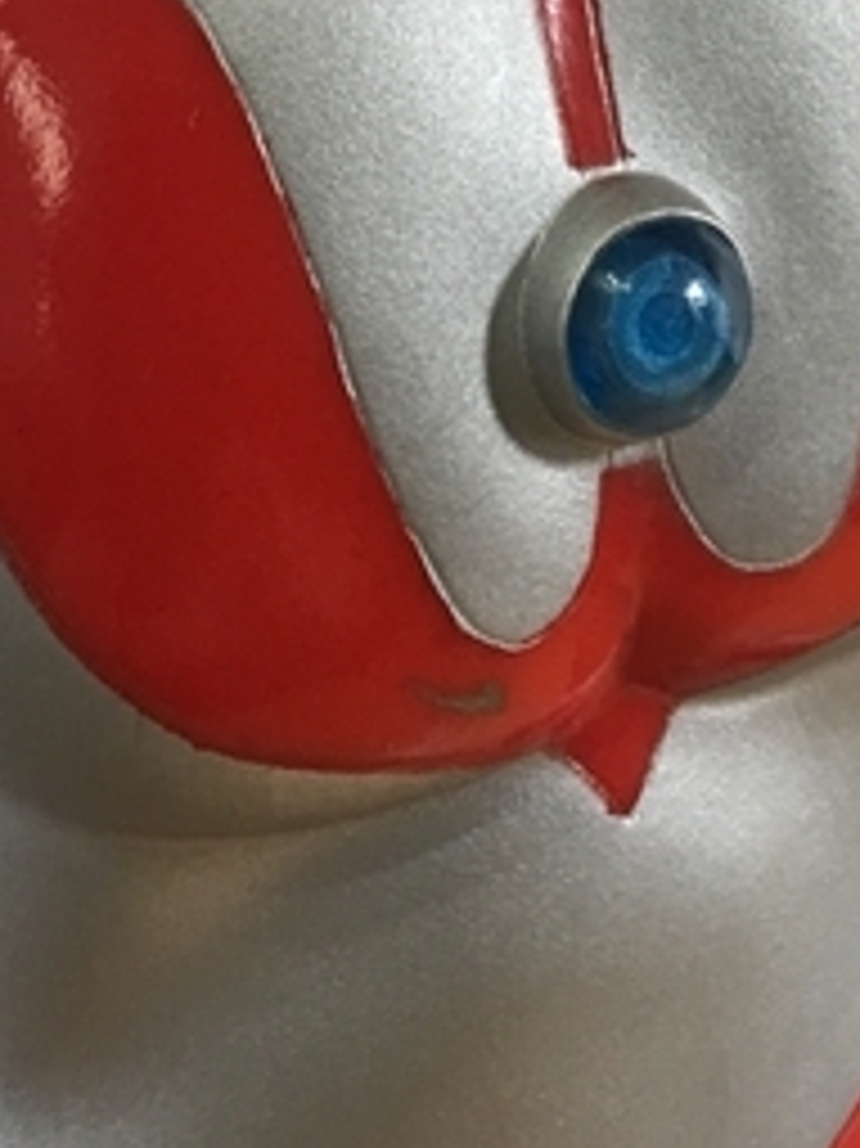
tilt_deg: -5.8
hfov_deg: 16.2
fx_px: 3017
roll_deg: -0.4
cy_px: -626
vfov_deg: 18.7
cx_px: 477
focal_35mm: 91
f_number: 2.2
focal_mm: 4.15
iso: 50
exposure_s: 1/33
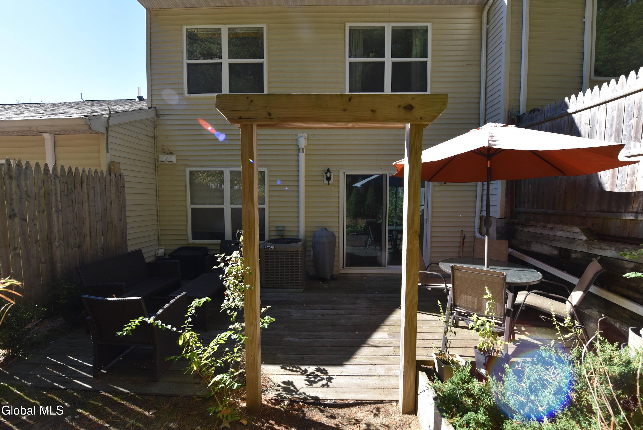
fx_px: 250
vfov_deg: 81.3
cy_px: 215
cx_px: 322
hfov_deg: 104.2
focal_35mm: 14
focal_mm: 14
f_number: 10
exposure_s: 1/400
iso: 800
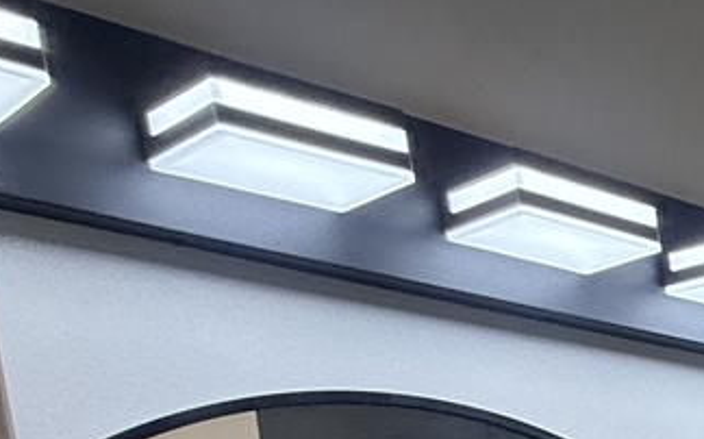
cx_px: 1375
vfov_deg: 15.9
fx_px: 1265
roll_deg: +0.8
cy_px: 852
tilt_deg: -8.5
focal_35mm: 66
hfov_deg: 19.4
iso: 64
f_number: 2.2
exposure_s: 1/245
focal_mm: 2.22
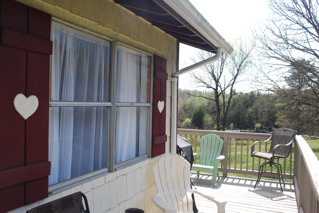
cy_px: 106
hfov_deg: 57.2
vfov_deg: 40.1
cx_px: 160
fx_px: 293
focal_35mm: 33
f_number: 9
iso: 200
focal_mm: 22
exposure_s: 1/100
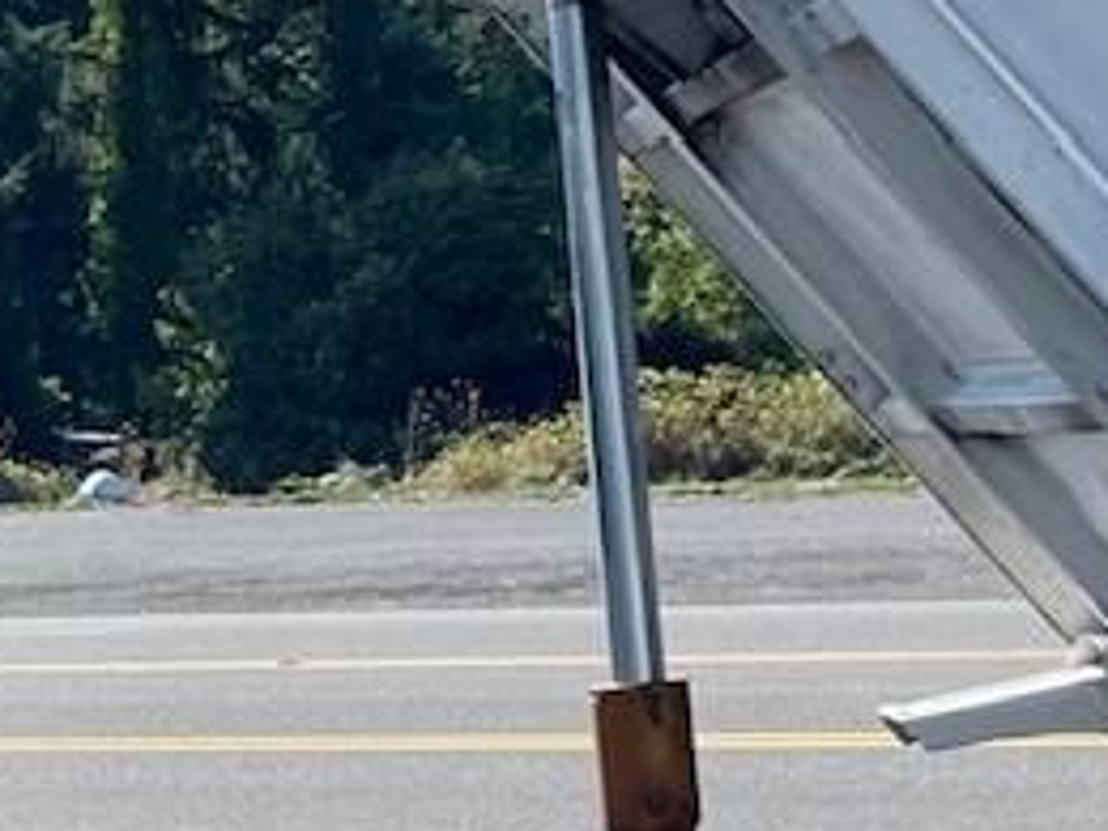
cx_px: 209
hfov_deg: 15.9
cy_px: 716
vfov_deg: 12.0
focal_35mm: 123
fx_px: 3937
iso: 32
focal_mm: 5.1
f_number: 1.6
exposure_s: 1/2545
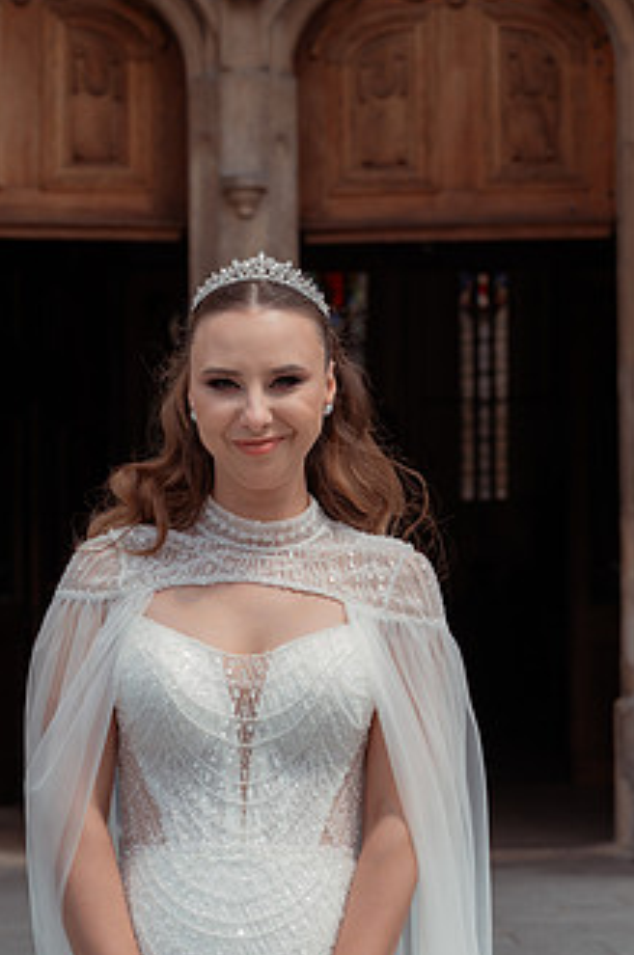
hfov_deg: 11.8
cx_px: 308
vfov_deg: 17.6
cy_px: 585
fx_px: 3074
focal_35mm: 116
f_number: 7.1
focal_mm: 85
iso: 200
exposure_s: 1/640
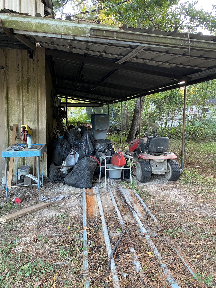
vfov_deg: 67.3
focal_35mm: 26
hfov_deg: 53.1
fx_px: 216
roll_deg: -1.8
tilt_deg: -5.8
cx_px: 108
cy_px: 144
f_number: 1.8
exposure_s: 1/60
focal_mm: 4.25
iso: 200
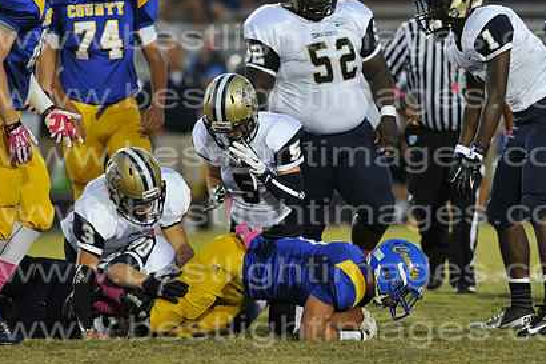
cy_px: 244
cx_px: 302
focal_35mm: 424
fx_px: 6428
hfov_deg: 4.9
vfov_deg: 3.2
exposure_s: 1/500
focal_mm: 300
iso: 4000
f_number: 4
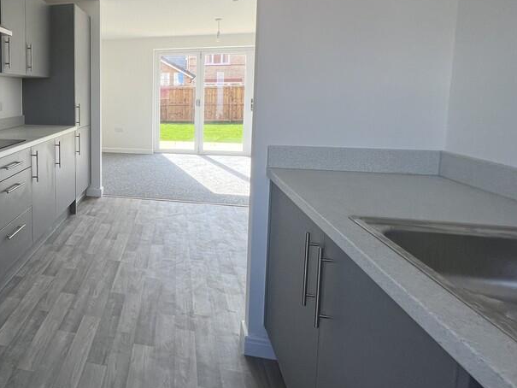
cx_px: 87
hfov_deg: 67.5
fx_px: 329
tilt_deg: -4.4
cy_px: 124
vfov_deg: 59.4
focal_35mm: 22
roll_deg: +0.1
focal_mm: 1.57
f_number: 1.8
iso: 32
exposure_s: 1/166
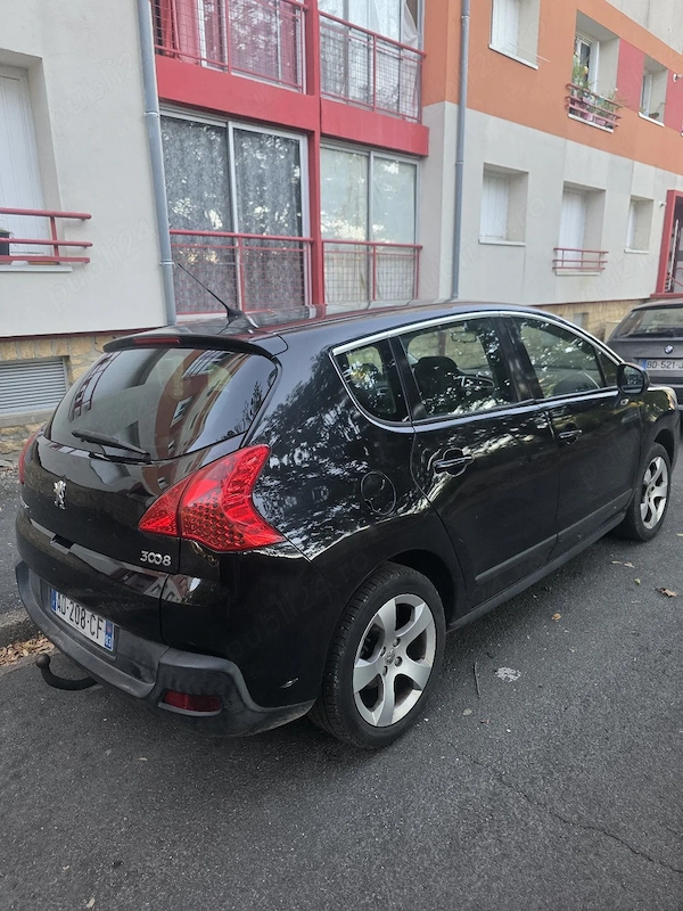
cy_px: 456
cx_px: 342
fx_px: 605
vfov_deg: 73.9
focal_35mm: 23
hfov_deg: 58.9
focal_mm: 6.3
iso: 160
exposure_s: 1/182
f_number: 1.7
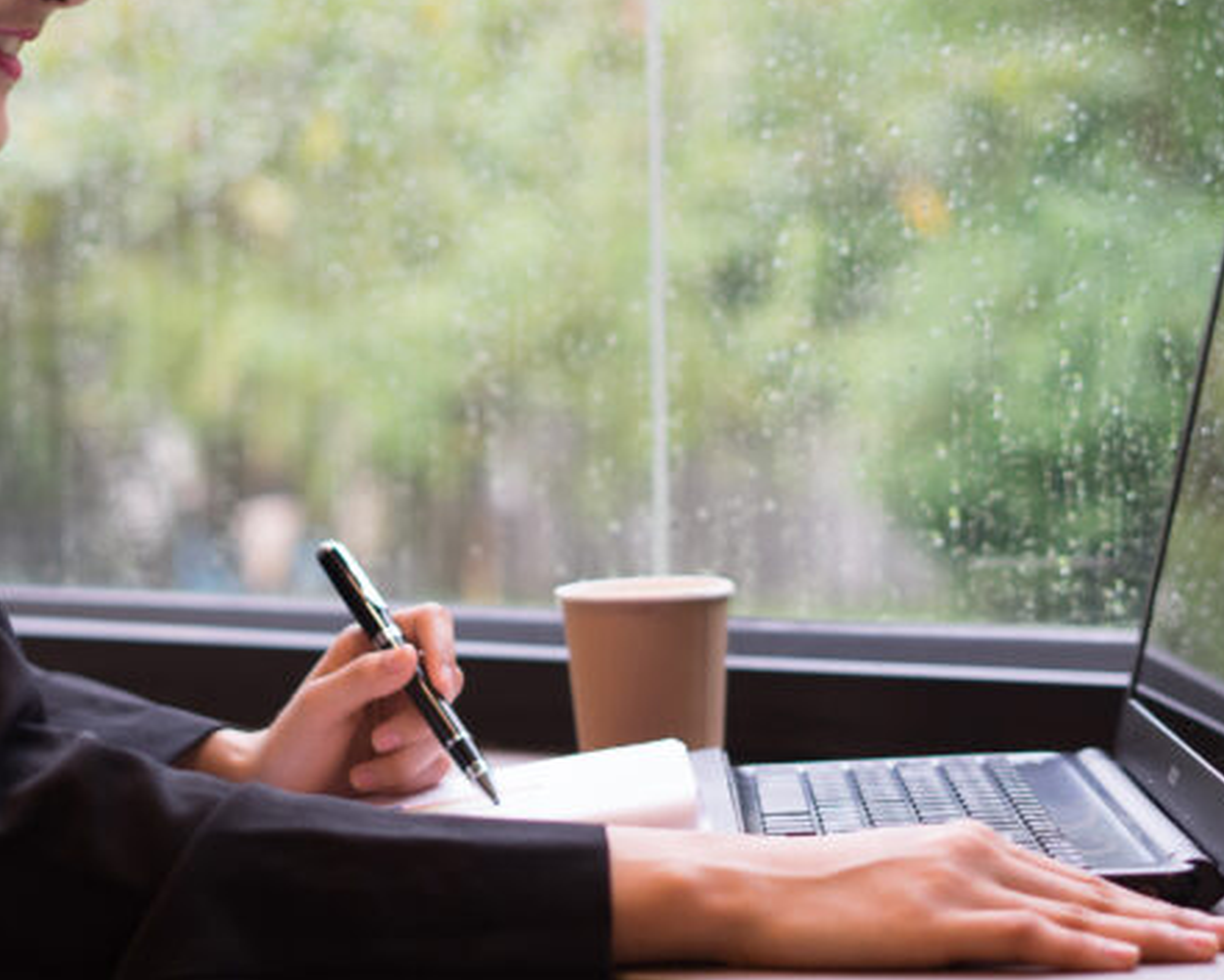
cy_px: 154
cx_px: 572
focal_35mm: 109
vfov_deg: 14.0
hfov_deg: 17.6
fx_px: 3949
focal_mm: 50
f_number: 2.5
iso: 200
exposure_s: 1/100
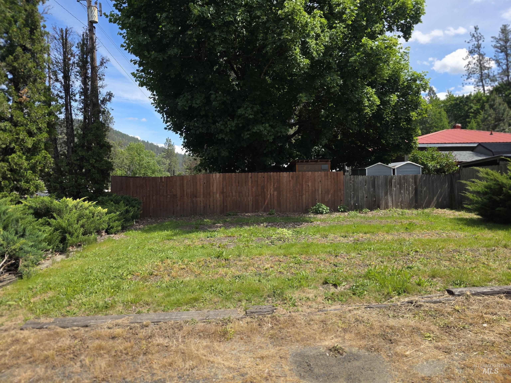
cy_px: 192
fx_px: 340
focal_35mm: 23
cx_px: 256
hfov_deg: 73.9
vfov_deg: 58.9
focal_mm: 6.3
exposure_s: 1/3282
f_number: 1.7
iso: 80
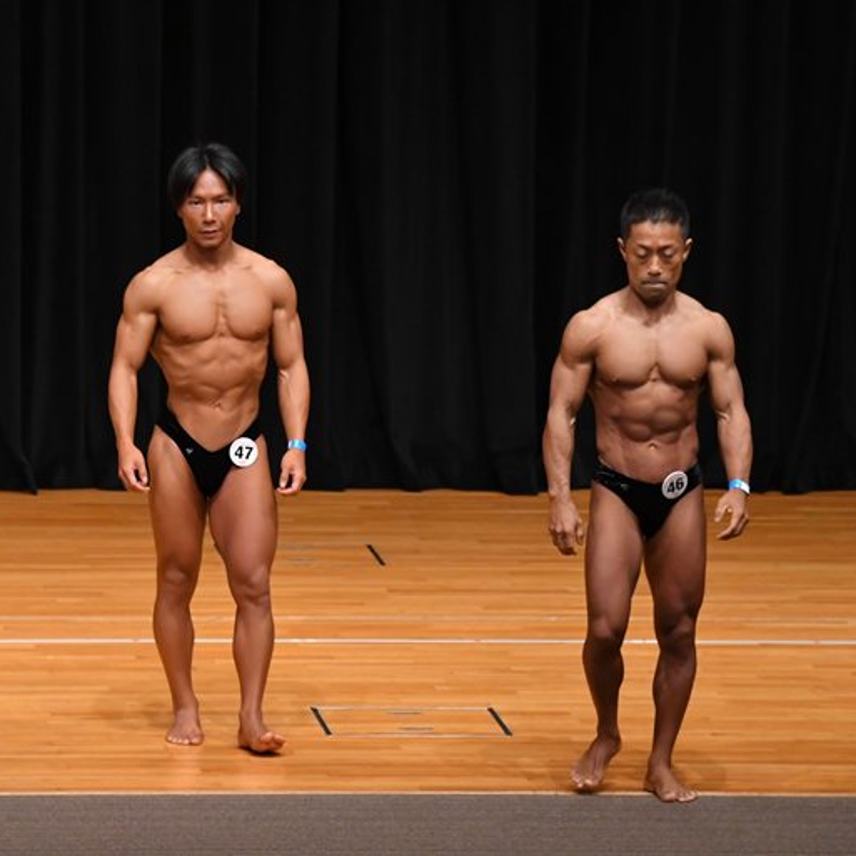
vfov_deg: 6.1
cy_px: 427
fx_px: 8085
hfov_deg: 6.1
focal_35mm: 289
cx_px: 253
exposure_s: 1/400
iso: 3200
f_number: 5.6
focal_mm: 150
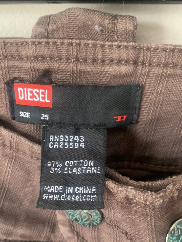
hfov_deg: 35.9
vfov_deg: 46.3
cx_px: 75
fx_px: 280
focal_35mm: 40
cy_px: 153
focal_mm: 4.25
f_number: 1.8
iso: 320
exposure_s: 1/60
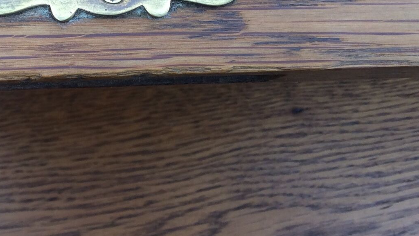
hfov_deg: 29.7
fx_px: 755
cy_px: -14
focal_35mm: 68
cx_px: 41
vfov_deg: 17.2
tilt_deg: -74.1
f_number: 2.4
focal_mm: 3.3
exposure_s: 1/131
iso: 32
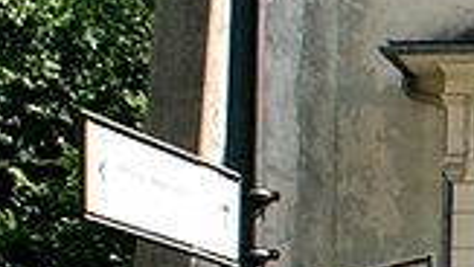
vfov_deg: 7.0
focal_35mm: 174
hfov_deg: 10.6
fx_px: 2189
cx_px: 1137
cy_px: 252
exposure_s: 1/100
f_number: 10
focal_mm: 20
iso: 100
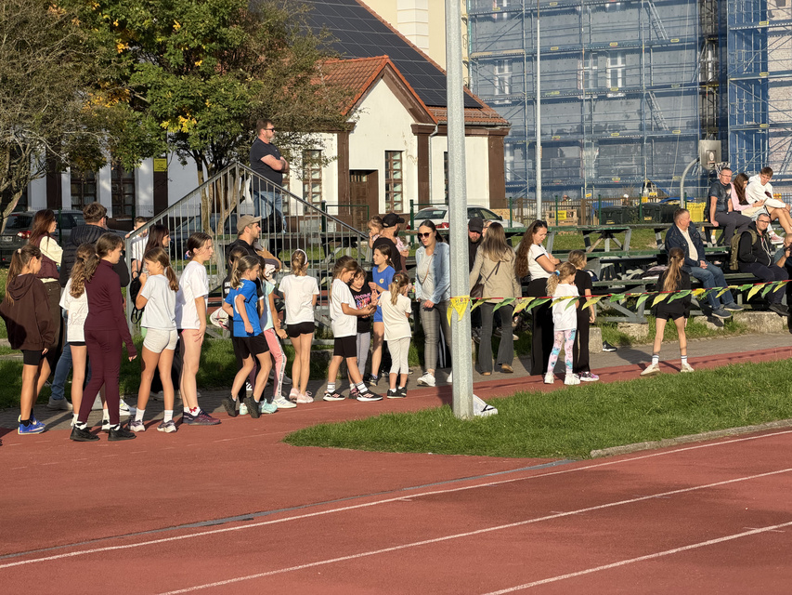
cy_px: 298
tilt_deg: -1.5
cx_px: 396
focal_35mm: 100
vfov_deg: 14.8
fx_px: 2288
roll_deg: +1.4
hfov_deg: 19.6
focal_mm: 16.89
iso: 50
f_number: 2.8
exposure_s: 1/638
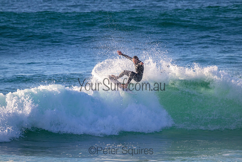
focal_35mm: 800
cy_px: 81
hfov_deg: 2.6
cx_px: 121
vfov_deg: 1.7
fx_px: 5379
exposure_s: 1/1000
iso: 900
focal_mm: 800
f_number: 11
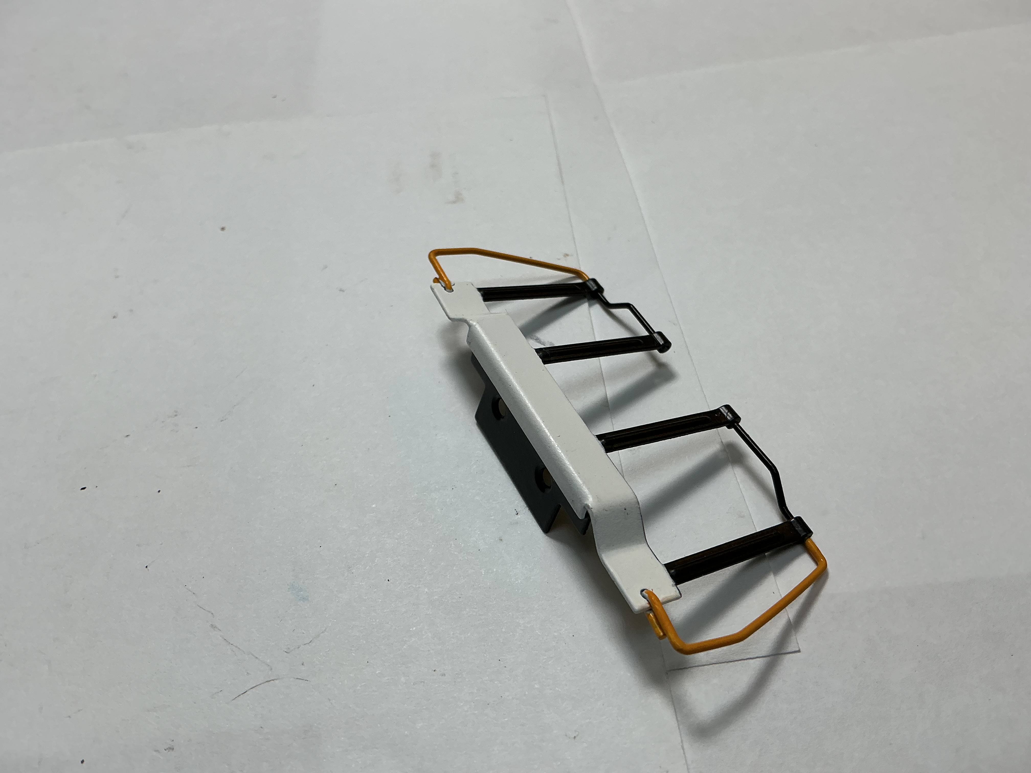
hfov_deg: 61.7
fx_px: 864
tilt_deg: -51.6
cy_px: 386
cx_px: 516
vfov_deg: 48.2
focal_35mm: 29
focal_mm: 3
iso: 25
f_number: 1.8
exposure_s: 1/300
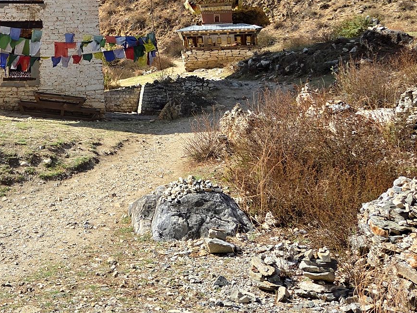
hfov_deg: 34.9
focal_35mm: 53
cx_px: 77
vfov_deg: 26.0
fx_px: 638
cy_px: -8
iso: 80
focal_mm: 5.4
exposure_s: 1/5399
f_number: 1.8
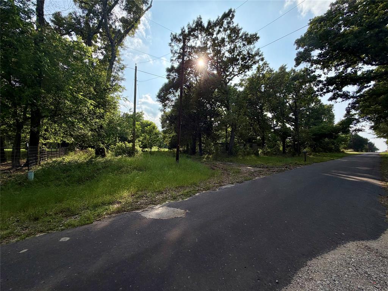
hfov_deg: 102.1
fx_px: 157
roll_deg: -0.3
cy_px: 146
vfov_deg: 85.7
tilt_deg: +2.9
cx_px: 194
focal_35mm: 14
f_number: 2.2
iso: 20
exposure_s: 1/1339
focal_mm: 2.22
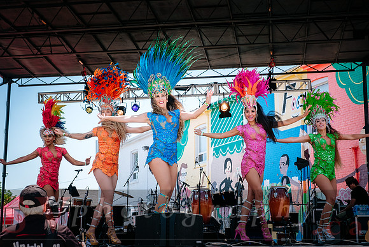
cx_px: 184
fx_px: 636
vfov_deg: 21.9
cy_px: 124
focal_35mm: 62
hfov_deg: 32.4
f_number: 3.6
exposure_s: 1/1250
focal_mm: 41.4
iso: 200
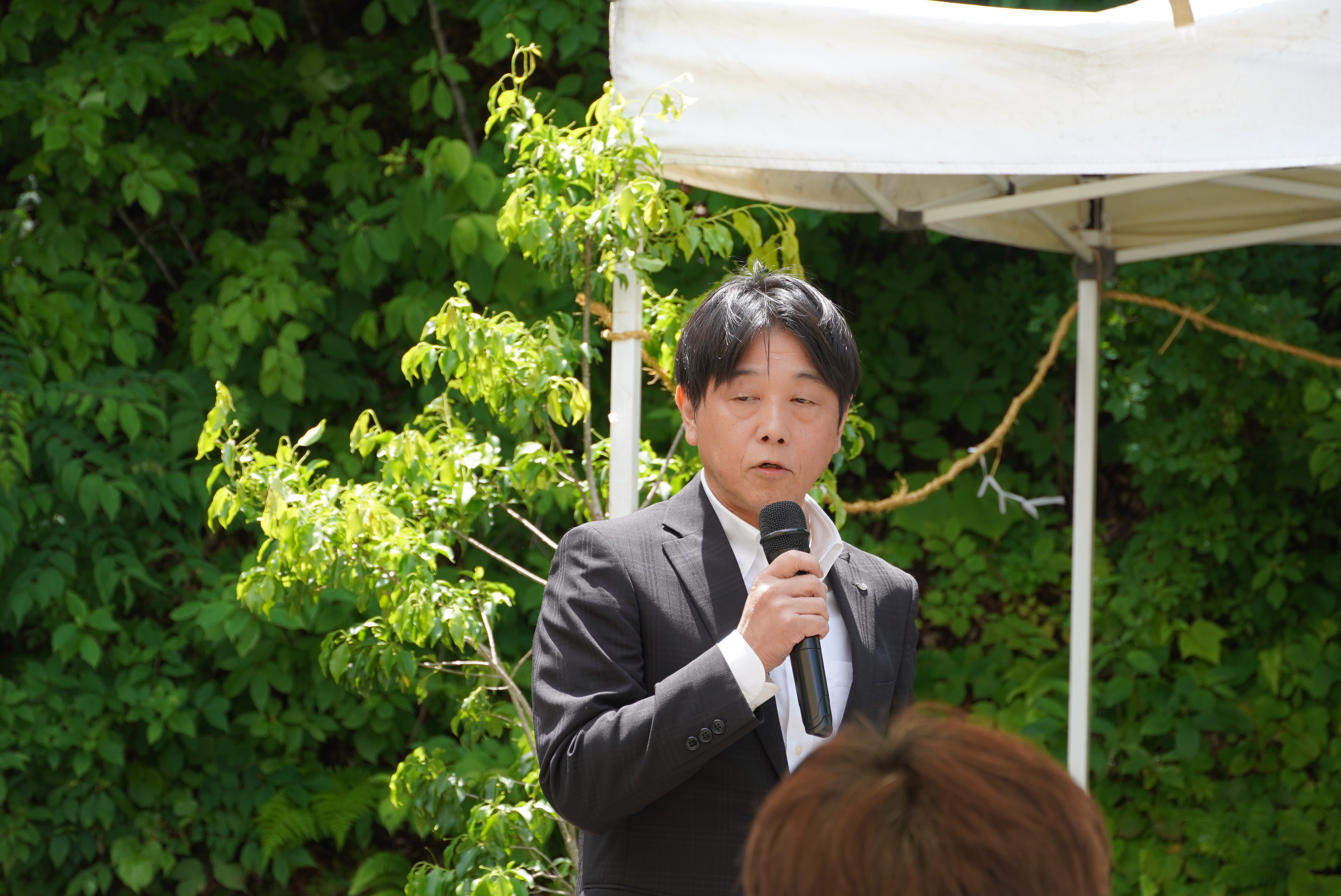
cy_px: 440
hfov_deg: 17.3
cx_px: 679
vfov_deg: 11.6
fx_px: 4417
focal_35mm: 119
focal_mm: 77
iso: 160
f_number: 5.6
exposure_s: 1/160
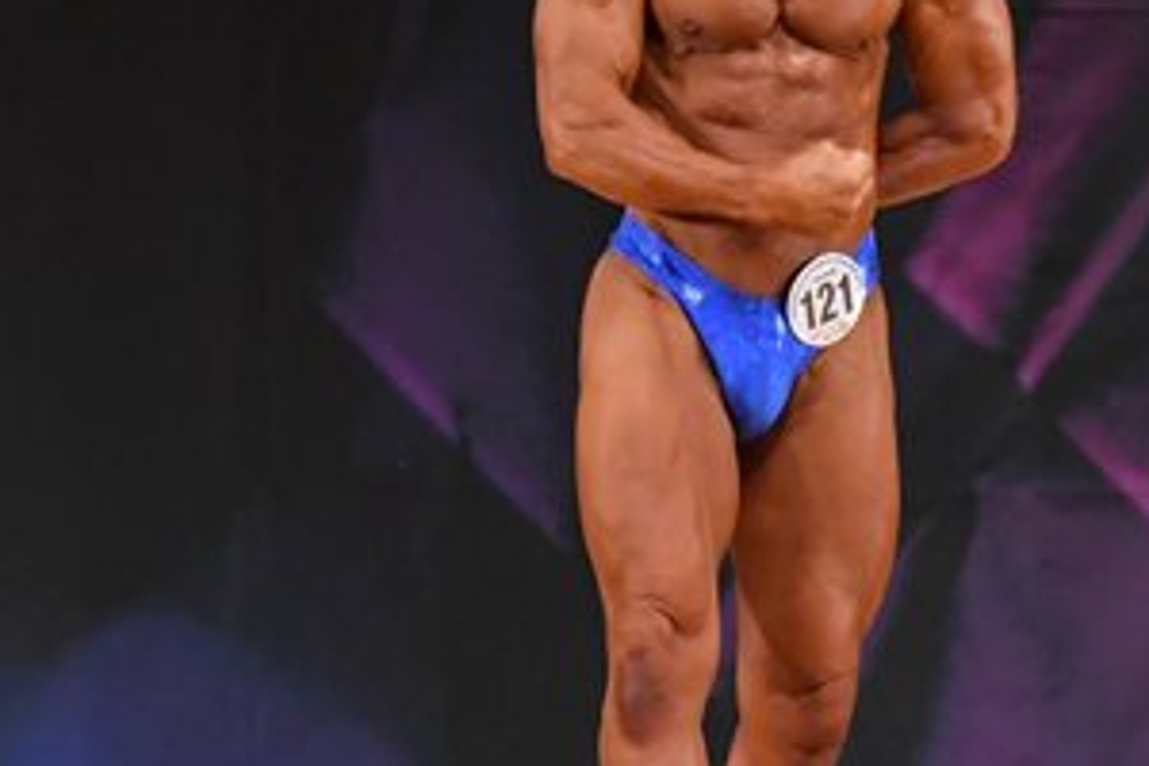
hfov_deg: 3.1
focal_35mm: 658
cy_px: 414
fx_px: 21000
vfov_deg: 2.1
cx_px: 810
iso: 3200
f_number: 5.6
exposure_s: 1/400
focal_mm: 170
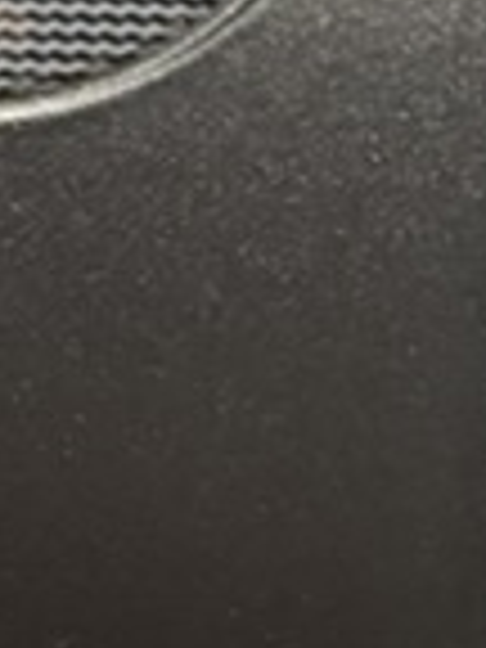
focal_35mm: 185
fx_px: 3463
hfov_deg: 7.5
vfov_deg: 10.6
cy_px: 594
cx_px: -670
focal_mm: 5.96
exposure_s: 1/30
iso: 640
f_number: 1.6
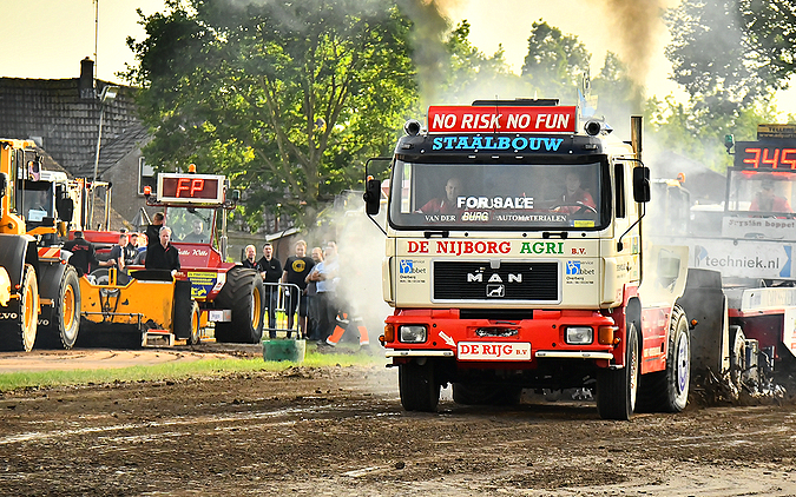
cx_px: 459
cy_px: 297
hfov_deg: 7.5
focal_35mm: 281
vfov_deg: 4.7
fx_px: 6088
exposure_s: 1/2500
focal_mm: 155
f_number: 5.6
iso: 1600
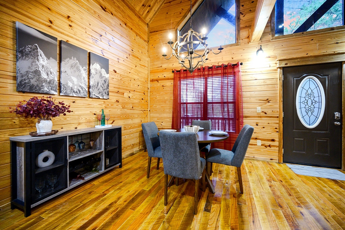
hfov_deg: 104.2
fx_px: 134
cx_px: 172
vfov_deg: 81.2
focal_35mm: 14
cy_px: 115
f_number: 4
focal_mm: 14
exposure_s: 1/40
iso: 1250
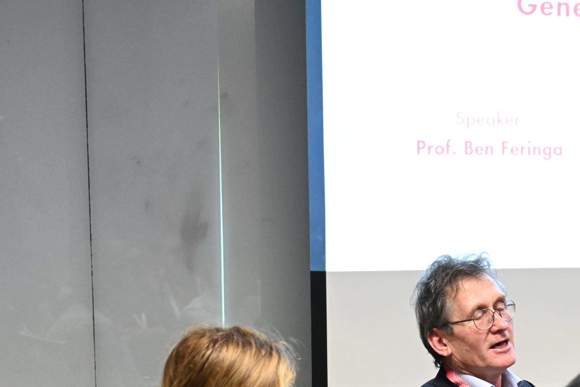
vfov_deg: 13.1
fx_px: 1659
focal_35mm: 103
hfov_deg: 19.1
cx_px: 632
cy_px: 391
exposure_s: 1/160
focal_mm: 38
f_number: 2.8
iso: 2500
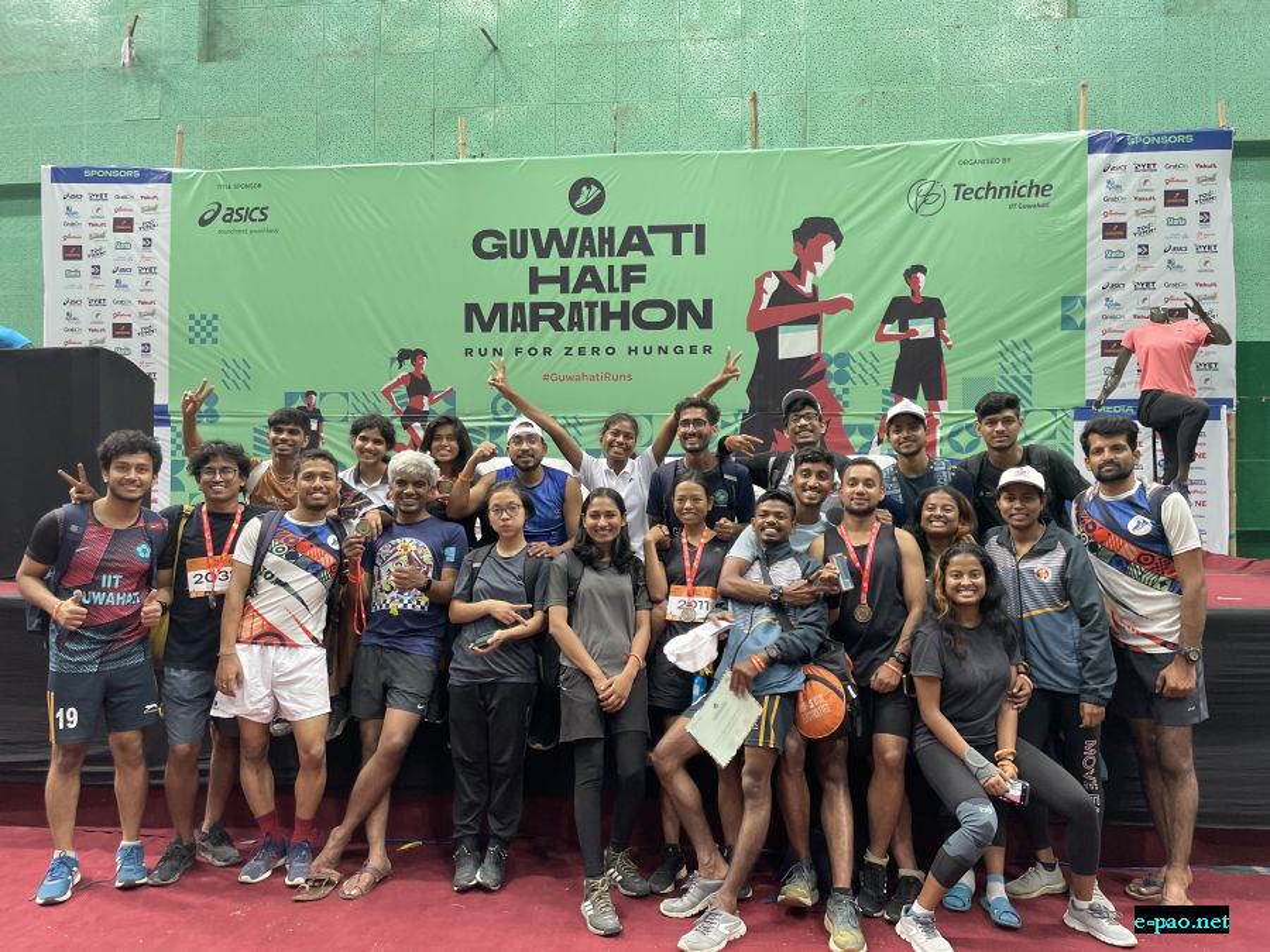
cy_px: 476
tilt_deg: +0.0
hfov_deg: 67.3
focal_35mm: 26
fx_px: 954
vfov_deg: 53.1
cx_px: 635
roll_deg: -0.2
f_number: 1.6
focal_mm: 4.2
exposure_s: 1/50
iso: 160
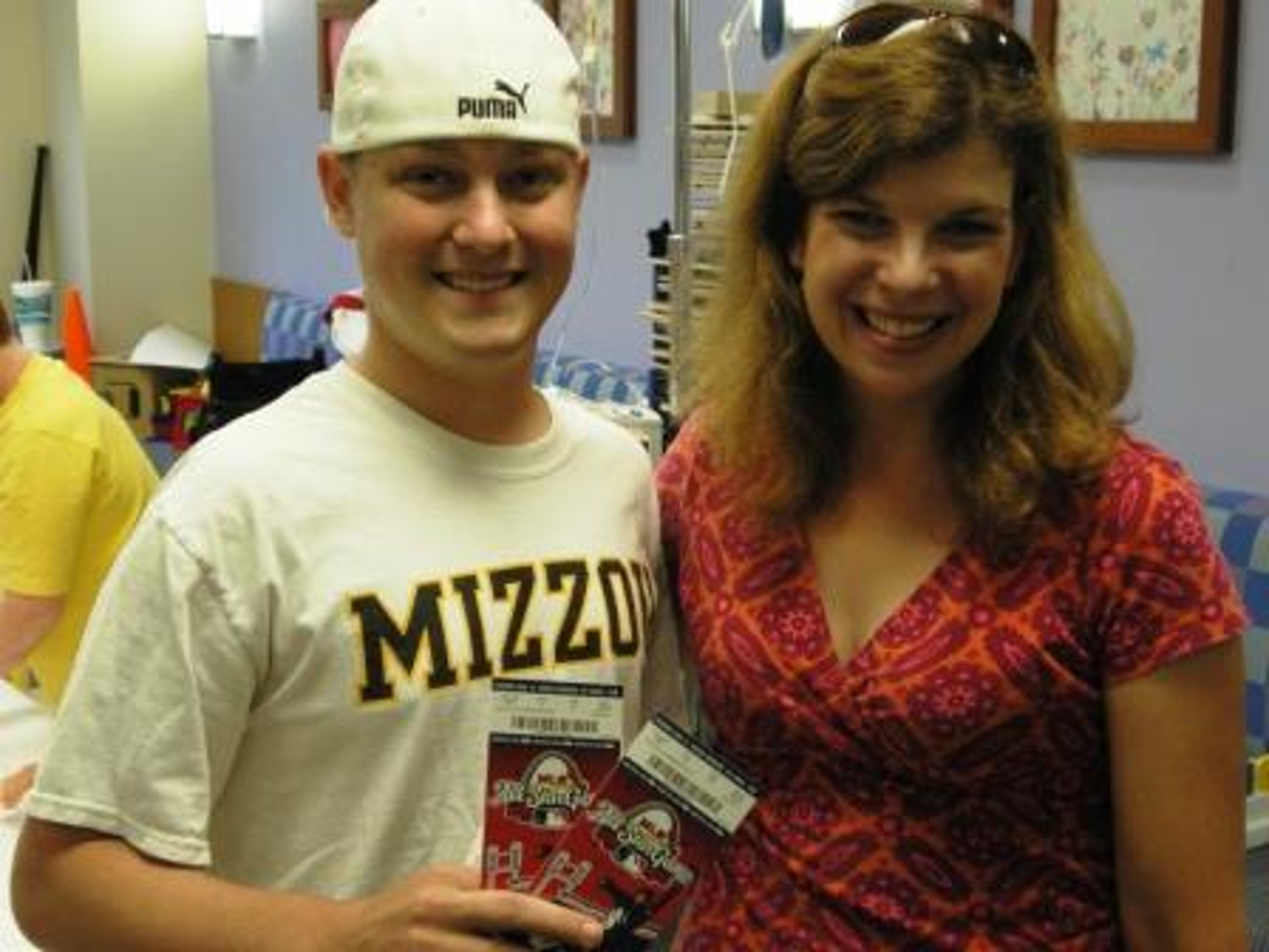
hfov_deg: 29.8
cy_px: 476
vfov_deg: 22.6
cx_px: 634
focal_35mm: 65
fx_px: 2383
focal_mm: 11.3
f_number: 4.4
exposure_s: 1/60
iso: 320
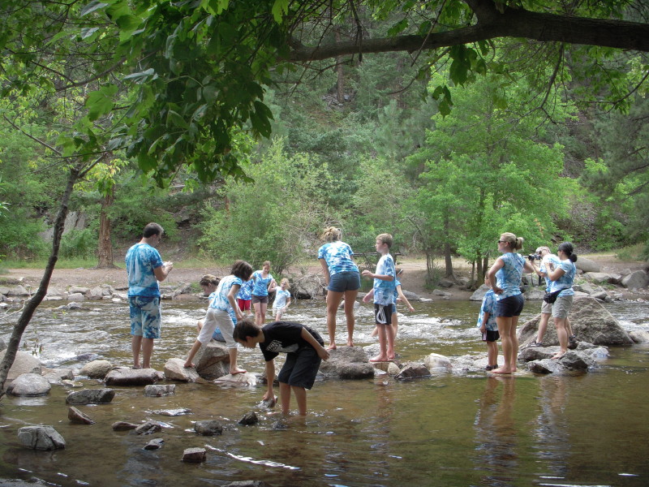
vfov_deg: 37.7
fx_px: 712
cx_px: 324
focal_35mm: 38
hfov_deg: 49.0
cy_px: 244
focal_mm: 6.3
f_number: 3.3
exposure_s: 1/60
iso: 100
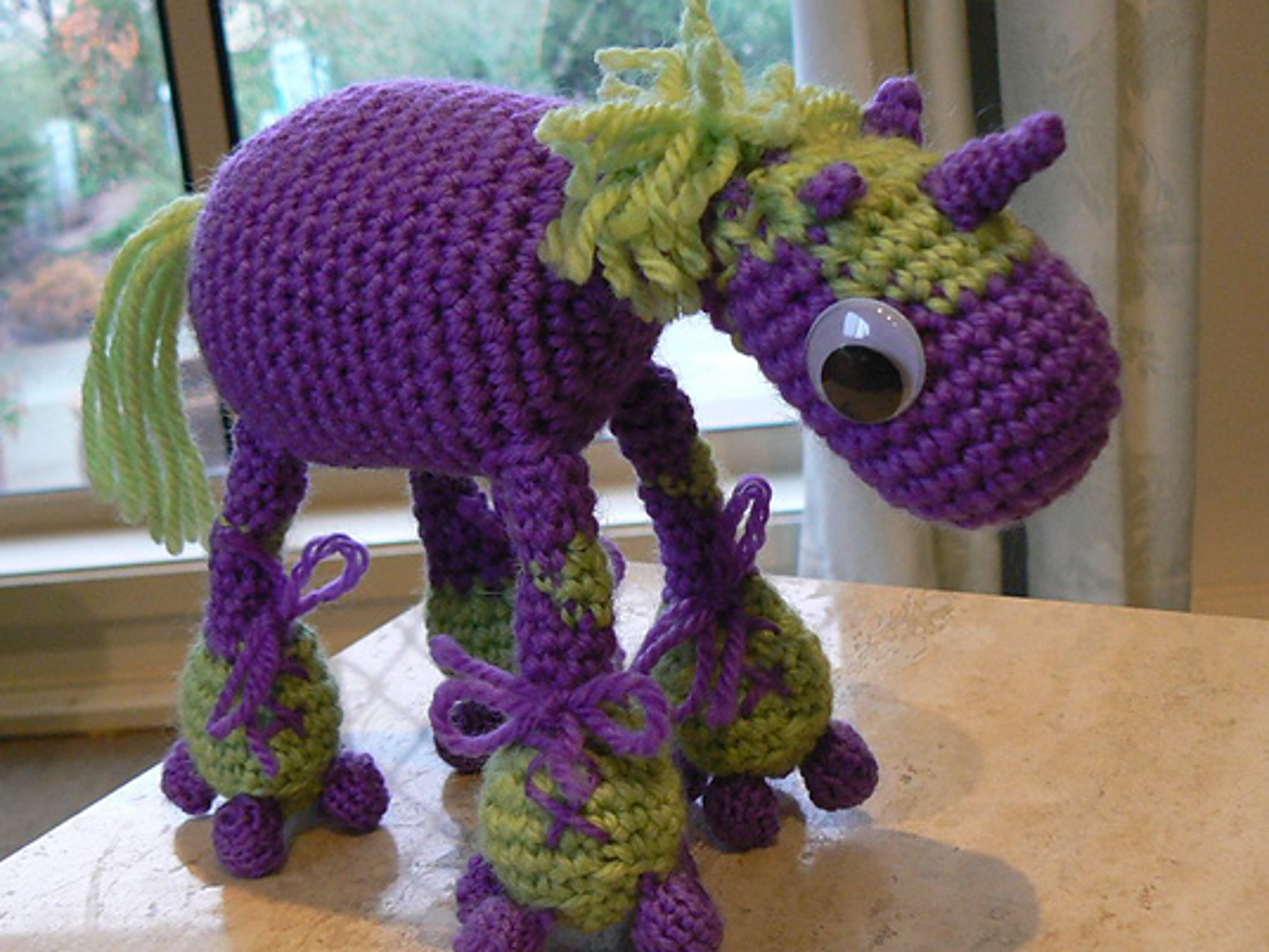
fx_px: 1576
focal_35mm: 43
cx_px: 542
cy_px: 528
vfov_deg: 33.6
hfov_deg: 43.7
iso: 200
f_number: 2.8
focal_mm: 6
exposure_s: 1/15
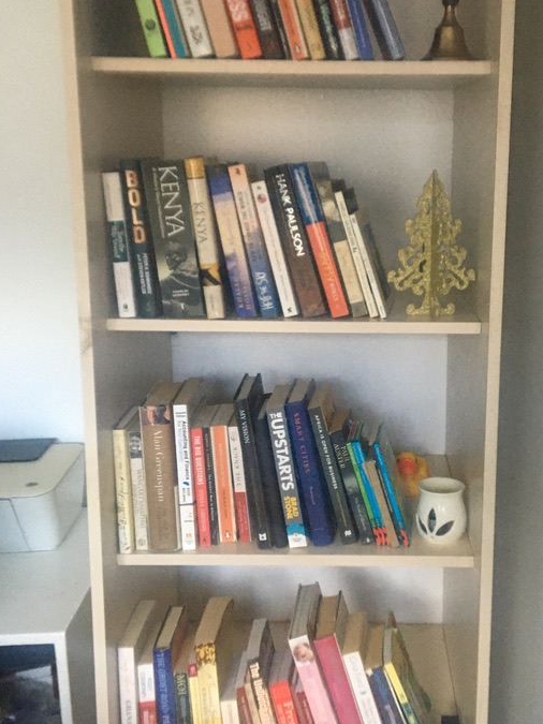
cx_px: 353
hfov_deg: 32.6
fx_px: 921
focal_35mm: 44
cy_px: 322
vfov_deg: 42.9
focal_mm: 4.15
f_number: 2.2
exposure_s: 1/33
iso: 200
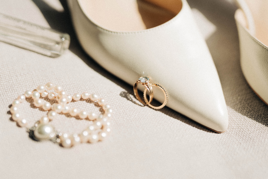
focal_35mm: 50
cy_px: 90
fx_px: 372
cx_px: 134
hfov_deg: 39.6
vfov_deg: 27.0
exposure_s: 1/4000
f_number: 2
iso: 100
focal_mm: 50
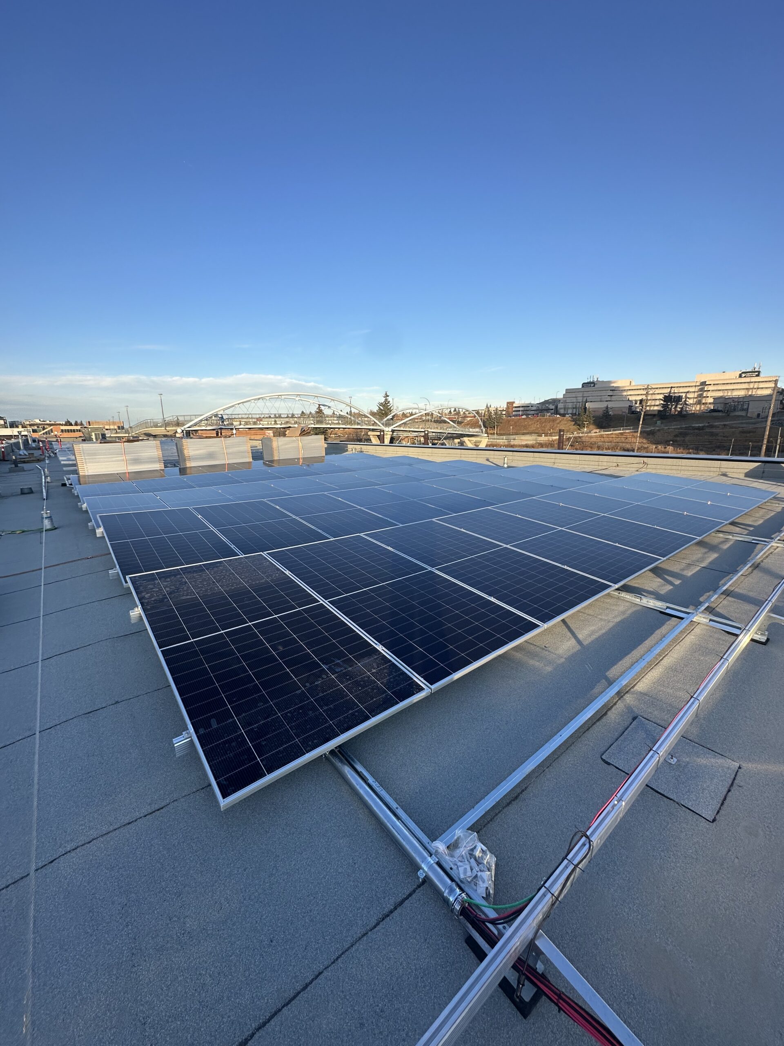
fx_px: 423
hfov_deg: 85.7
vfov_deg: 102.1
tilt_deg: -12.7
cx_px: 392
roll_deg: +0.0
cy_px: 523
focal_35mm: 14
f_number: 2.2
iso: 40
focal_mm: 2.22
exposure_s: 1/572
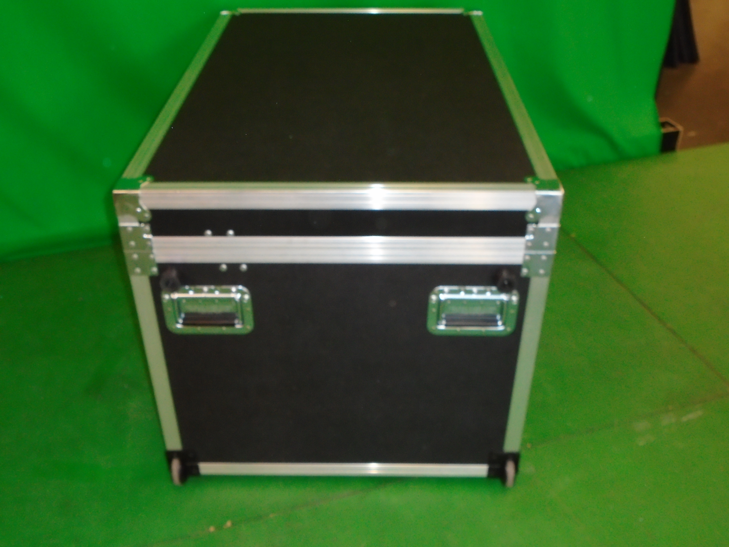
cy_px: 274
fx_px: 758
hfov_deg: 51.4
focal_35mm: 36
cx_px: 364
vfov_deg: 39.7
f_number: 3.8
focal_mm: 6.4
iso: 400
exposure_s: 1/40
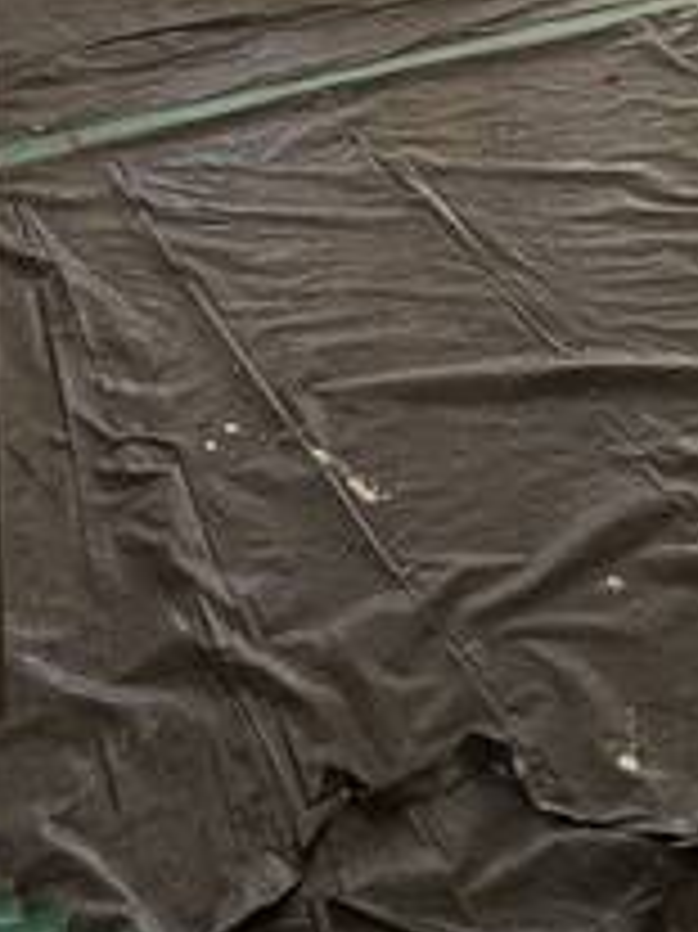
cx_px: 396
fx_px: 1965
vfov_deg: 19.3
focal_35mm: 73
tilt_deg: -4.1
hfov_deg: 20.1
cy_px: -792
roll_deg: +2.0
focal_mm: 2.22
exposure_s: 1/214
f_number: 2.2
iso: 40
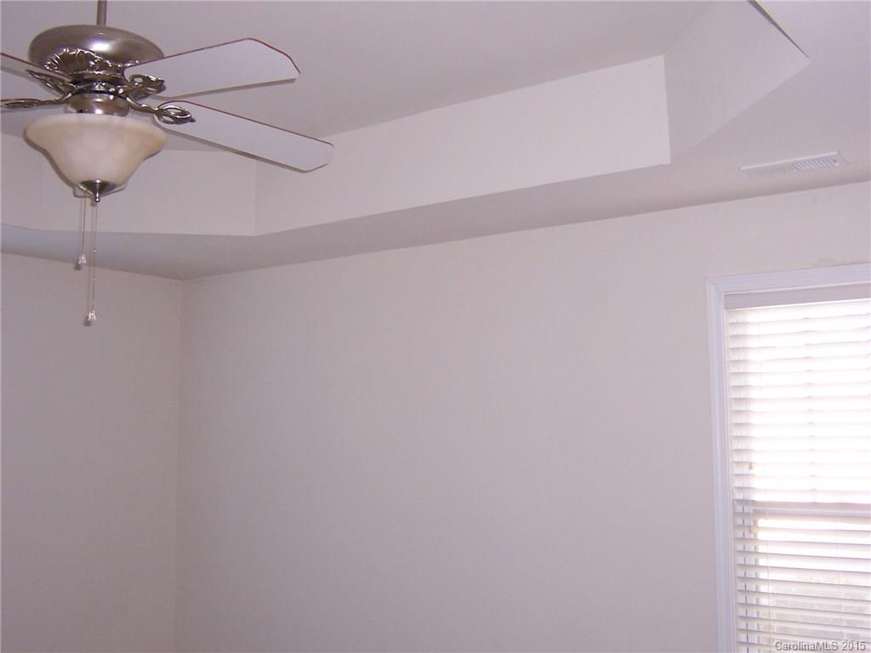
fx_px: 1006
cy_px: 326
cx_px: 436
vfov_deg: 36.0
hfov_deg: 46.8
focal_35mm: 40
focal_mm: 6.7
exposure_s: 1/60
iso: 140
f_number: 3.4
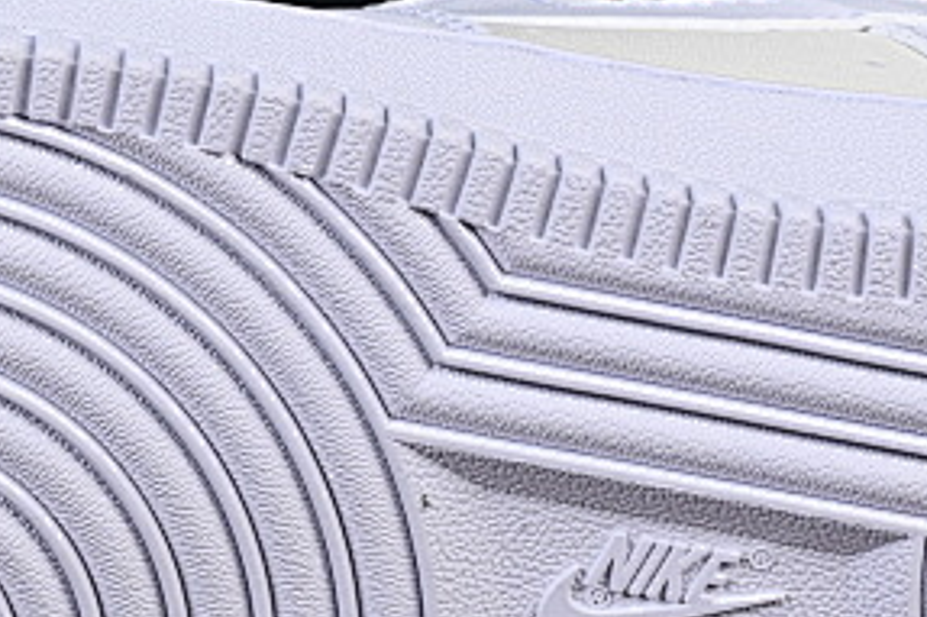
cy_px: 165
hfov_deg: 7.3
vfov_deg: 4.9
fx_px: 7257
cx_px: 304
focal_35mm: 282
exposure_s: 1/80
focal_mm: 50
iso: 160
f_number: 8
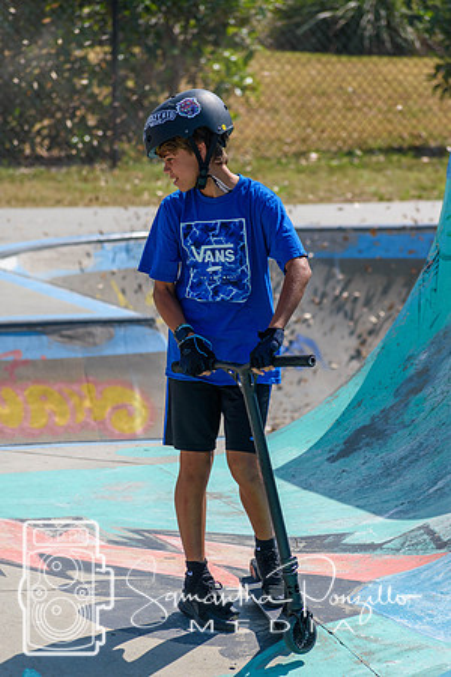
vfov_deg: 8.3
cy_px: 338
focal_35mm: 248
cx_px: 226
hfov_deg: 5.6
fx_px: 4651
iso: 250
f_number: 5.6
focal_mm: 165
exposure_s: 1/2000
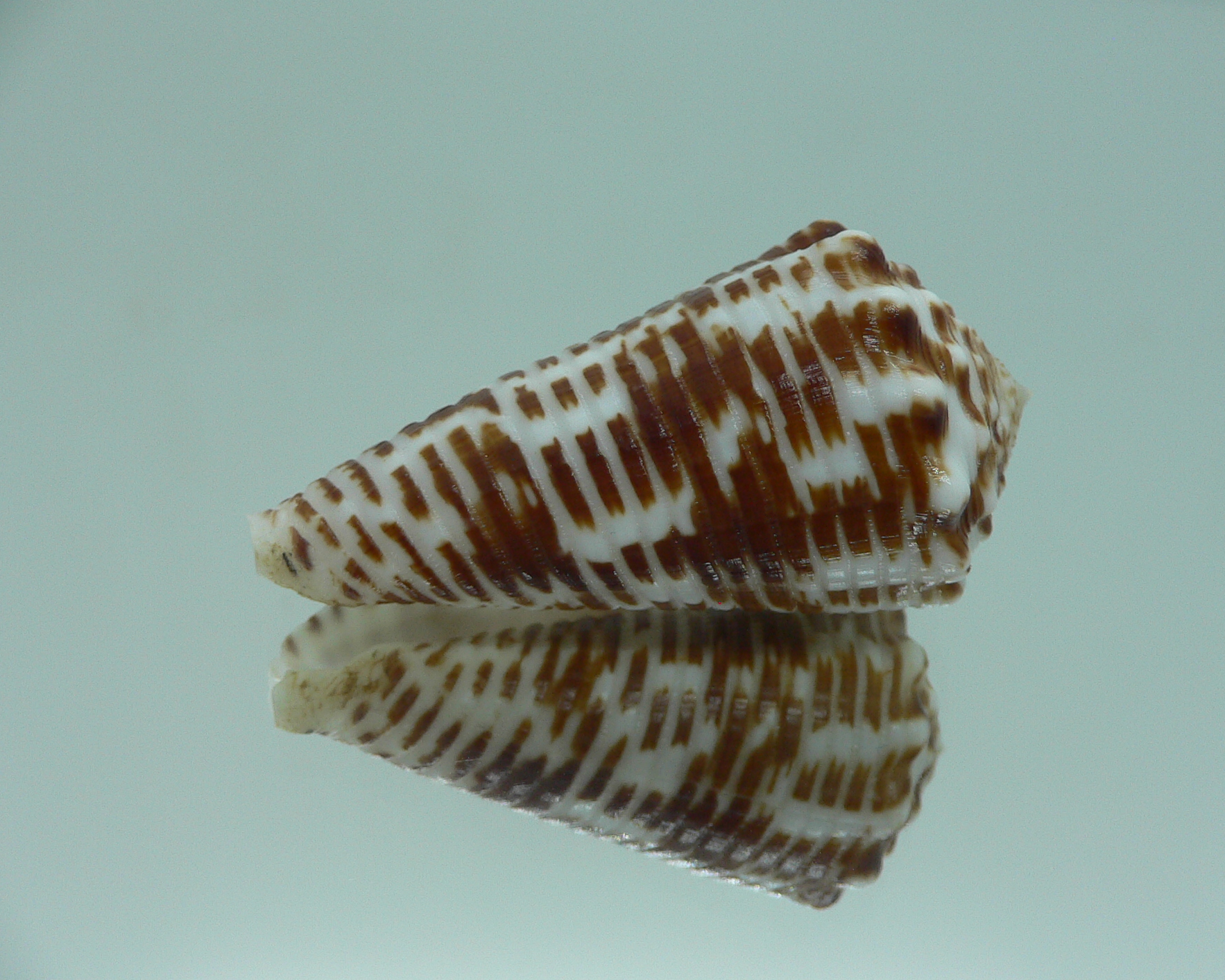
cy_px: 500
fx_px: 1414
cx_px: 642
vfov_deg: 38.2
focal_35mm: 39
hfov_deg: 46.8
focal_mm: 4.6
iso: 80
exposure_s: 1/60
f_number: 2.8
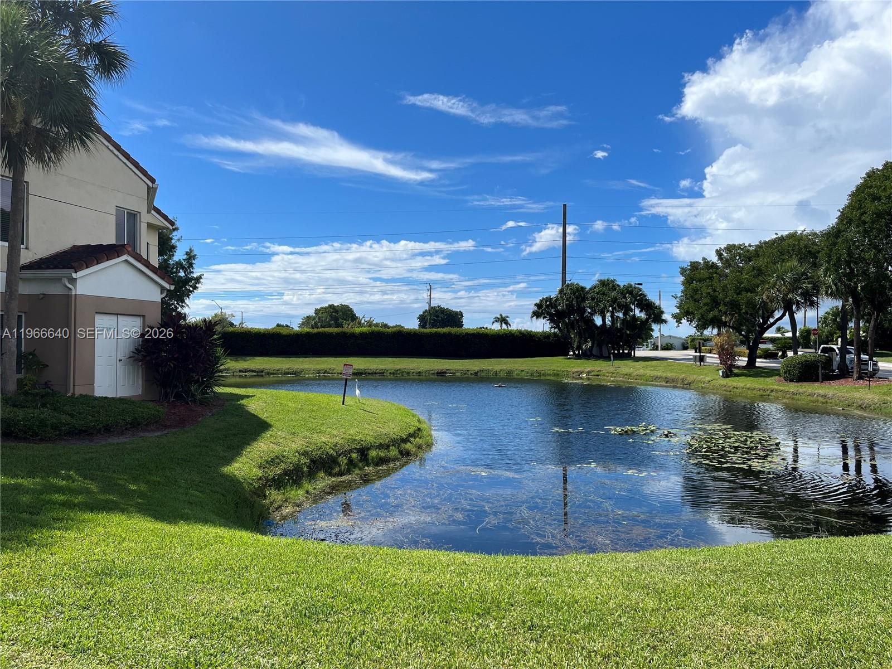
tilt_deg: +0.2
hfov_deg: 67.3
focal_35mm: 26
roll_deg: +0.4
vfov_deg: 53.1
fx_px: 670
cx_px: 446
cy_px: 334
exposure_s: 1/5556
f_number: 1.6
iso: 50
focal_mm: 5.1
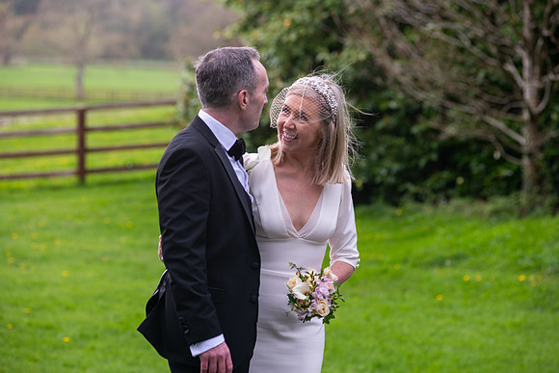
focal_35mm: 120
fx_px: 1864
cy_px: 186
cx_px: 280
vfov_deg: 11.4
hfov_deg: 17.1
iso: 125
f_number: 3.5
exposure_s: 1/160
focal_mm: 120
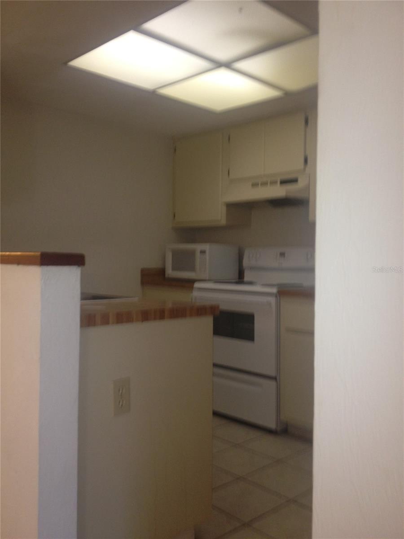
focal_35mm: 35
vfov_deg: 52.6
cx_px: 202
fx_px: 545
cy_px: 270
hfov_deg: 40.7
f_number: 2.4
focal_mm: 4.28
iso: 100
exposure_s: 1/20
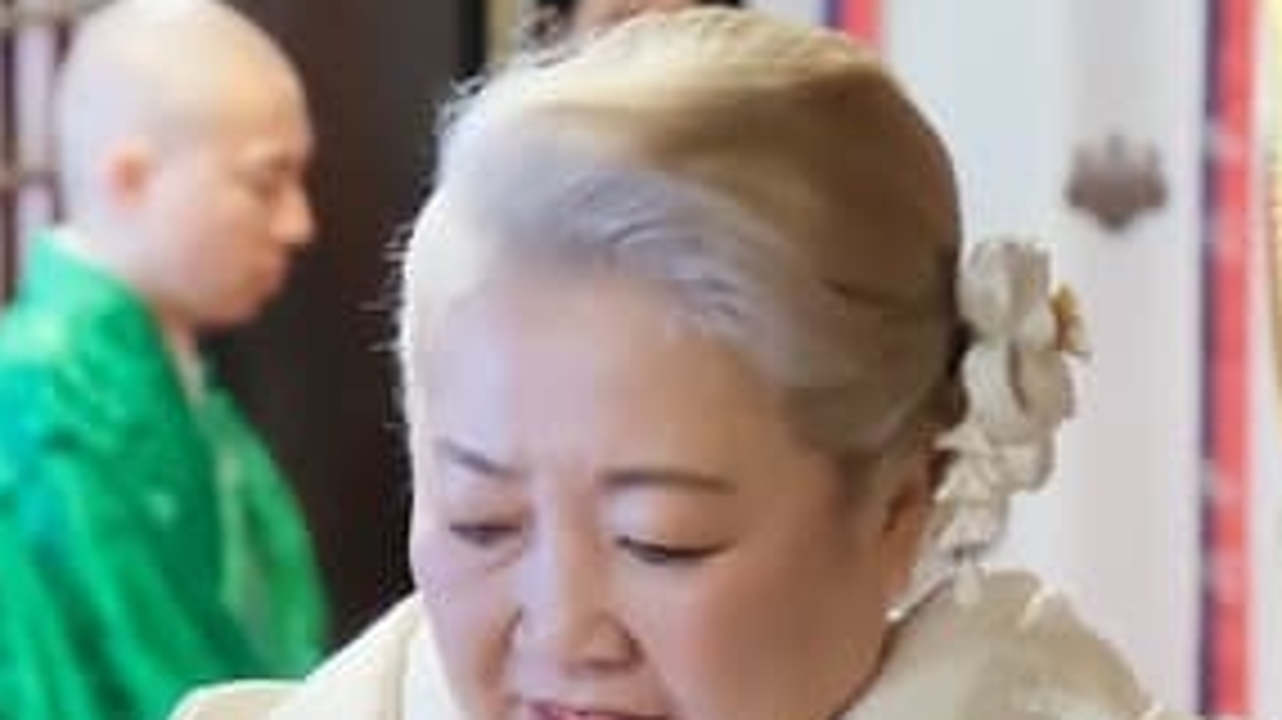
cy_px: 1071
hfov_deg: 5.5
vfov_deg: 3.1
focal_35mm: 392
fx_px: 13319
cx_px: -342
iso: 3200
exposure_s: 1/50
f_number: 2.8
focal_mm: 49
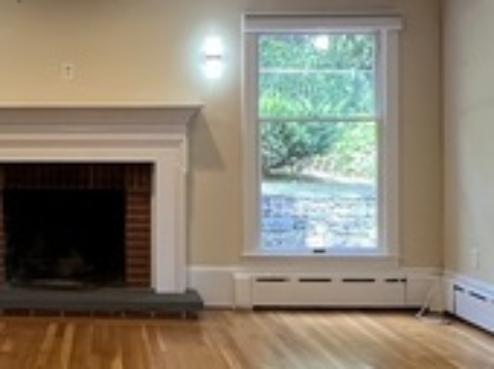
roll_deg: +0.8
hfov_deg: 35.6
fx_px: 727
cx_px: 60
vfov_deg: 28.4
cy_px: 148
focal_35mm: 51
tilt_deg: +0.2
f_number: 1.8
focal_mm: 1.57
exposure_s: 1/120
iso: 125
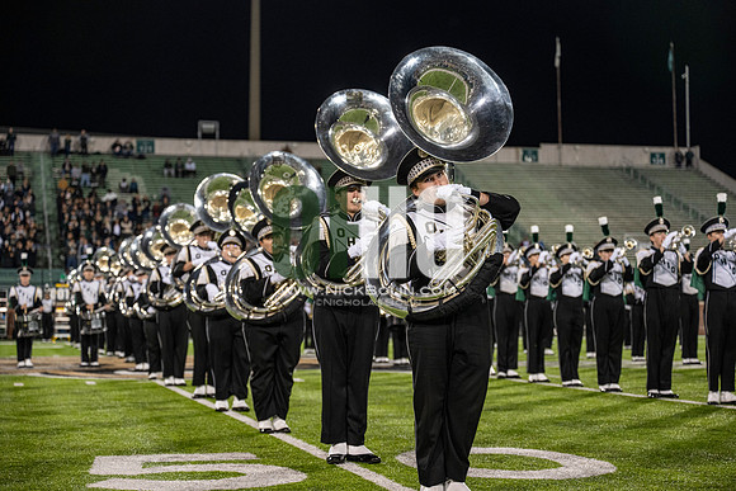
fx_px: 1411
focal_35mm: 69
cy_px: 246
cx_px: 368
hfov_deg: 29.2
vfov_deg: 19.7
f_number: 3.2
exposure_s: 1/500
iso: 1250
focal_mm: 69
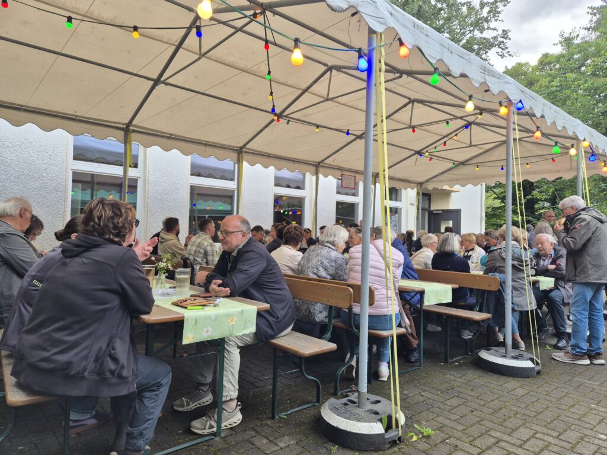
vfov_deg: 58.9
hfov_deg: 73.9
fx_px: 403
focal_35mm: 23
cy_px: 228
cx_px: 304
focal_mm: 5.4
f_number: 1.8
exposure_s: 1/180
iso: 40
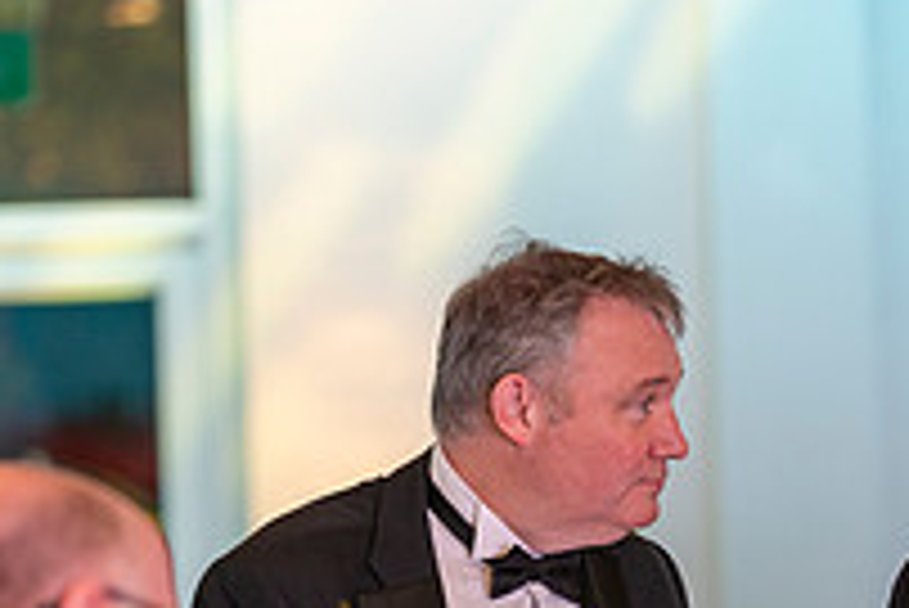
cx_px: 756
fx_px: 6165
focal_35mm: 244
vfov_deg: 5.6
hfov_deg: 8.4
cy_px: 745
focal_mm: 85
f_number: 1.6
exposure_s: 1/160
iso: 500
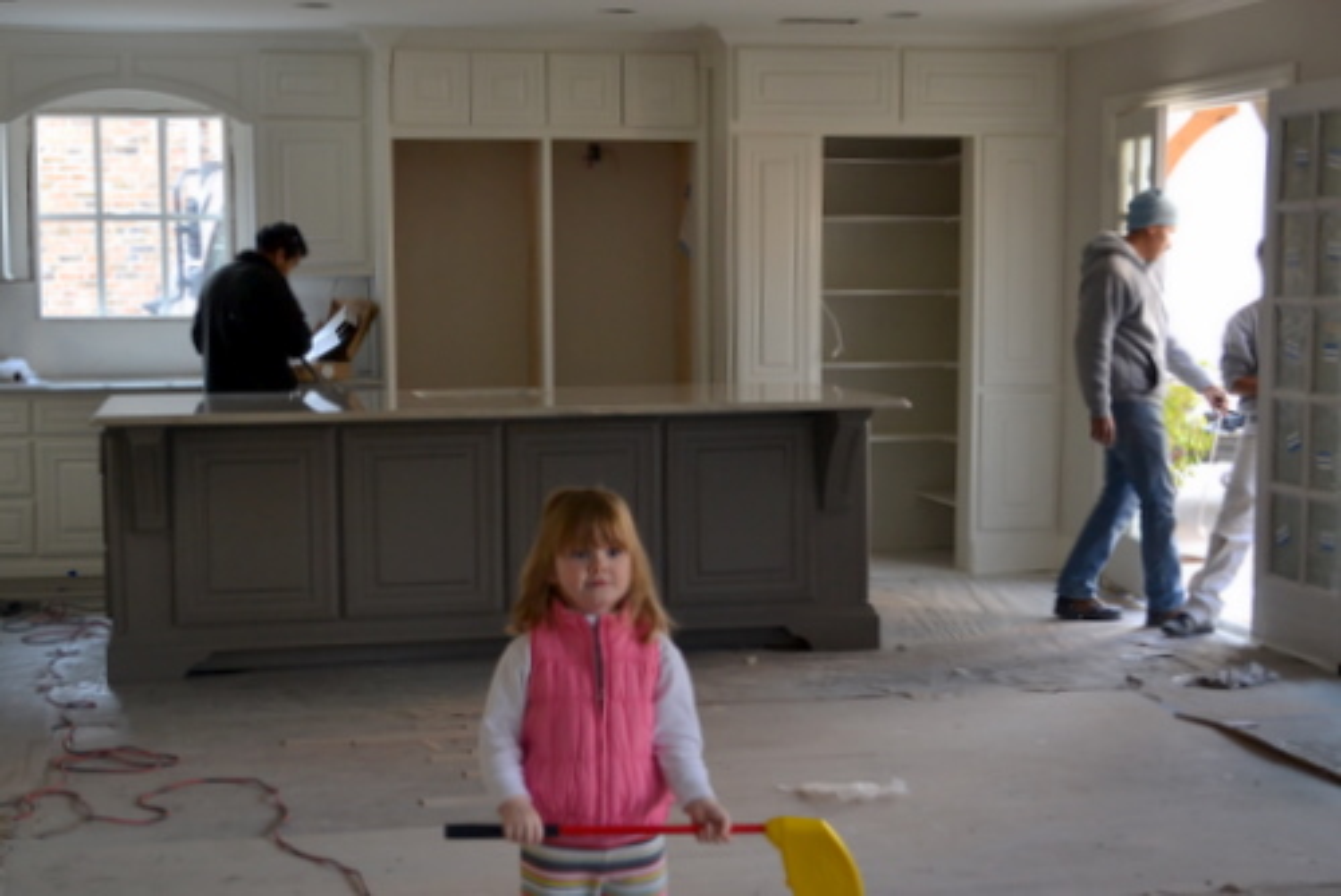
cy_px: 448
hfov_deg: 37.8
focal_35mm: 52
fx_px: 1957
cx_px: 670
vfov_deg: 25.8
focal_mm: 35
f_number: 5
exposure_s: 1/60
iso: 560
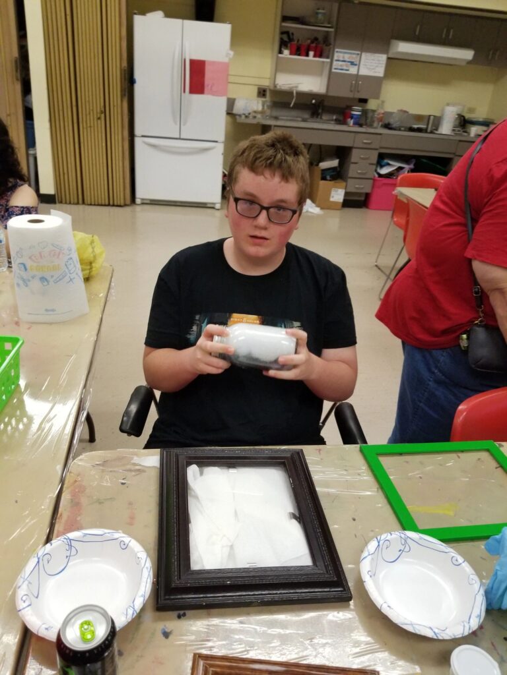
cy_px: 338
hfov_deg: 53.1
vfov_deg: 67.3
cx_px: 254
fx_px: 508
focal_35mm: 26
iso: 320
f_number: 1.7
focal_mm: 4.25
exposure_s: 1/120
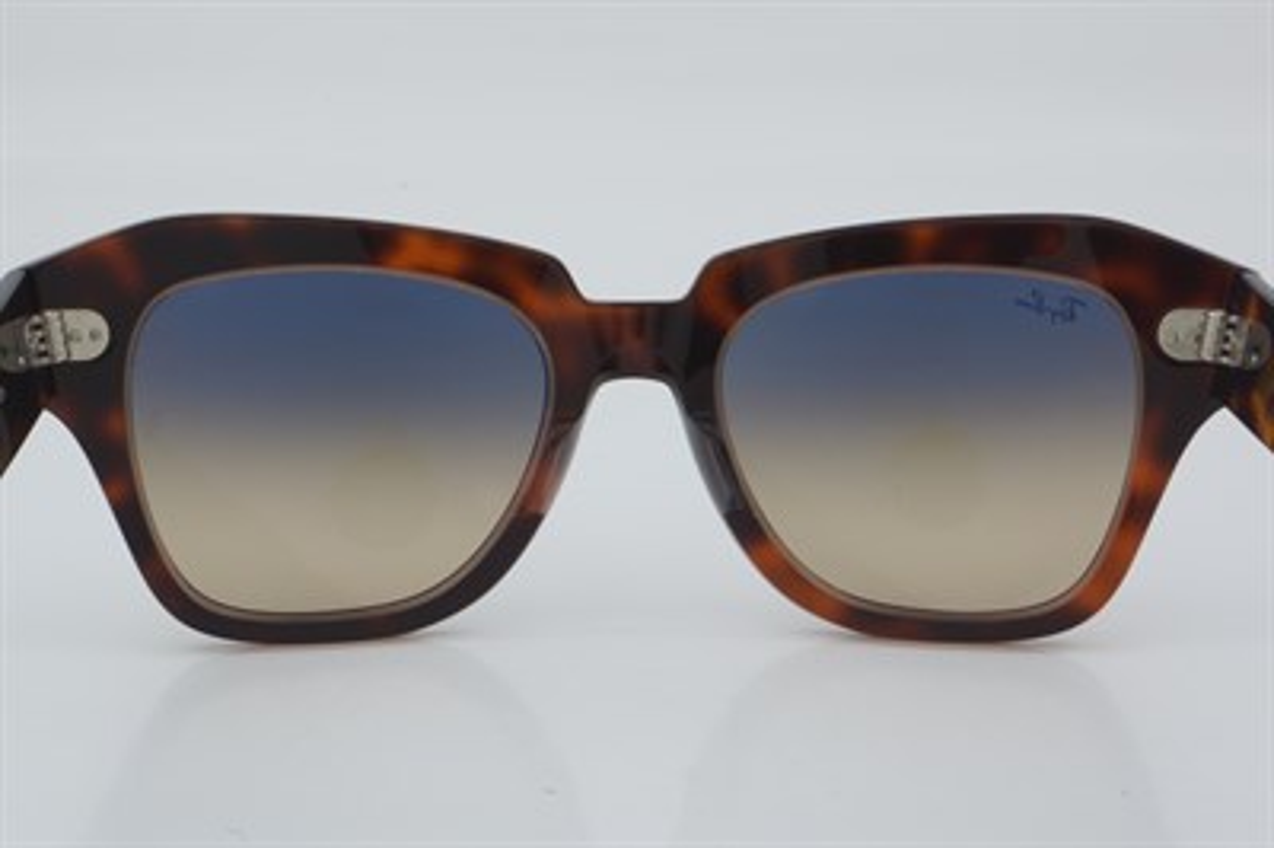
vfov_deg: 18.2
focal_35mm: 75
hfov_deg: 27.0
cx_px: 637
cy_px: 424
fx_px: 2652
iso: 100
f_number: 29
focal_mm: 50
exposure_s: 1/4
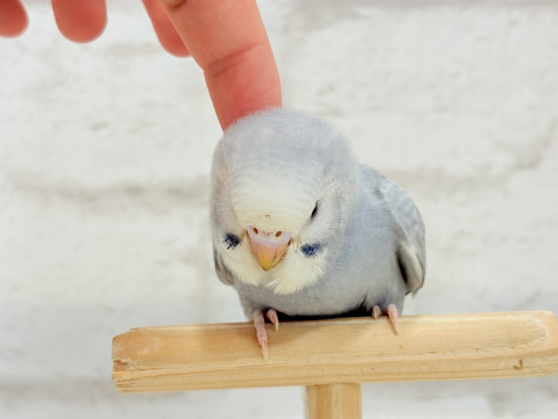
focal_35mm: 52
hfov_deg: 36.8
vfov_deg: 28.0
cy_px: 210
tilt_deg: -4.6
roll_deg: +1.5
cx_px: 279
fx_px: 838
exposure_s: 1/100
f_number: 1.6
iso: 80
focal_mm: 5.96
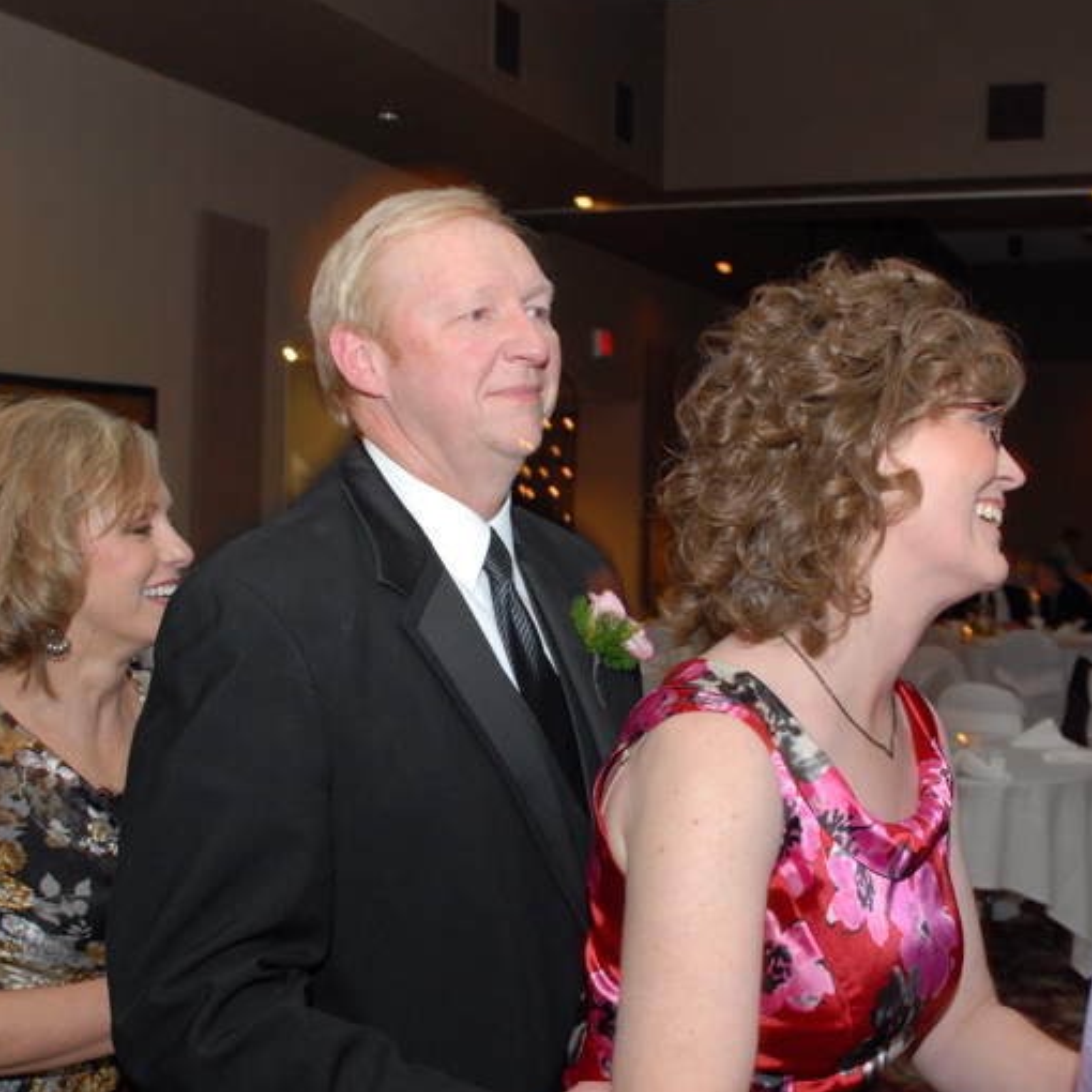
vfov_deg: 35.4
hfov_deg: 35.3
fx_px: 1713
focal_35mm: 48
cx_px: 595
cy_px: 551
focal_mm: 24
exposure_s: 1/20
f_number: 4.5
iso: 400
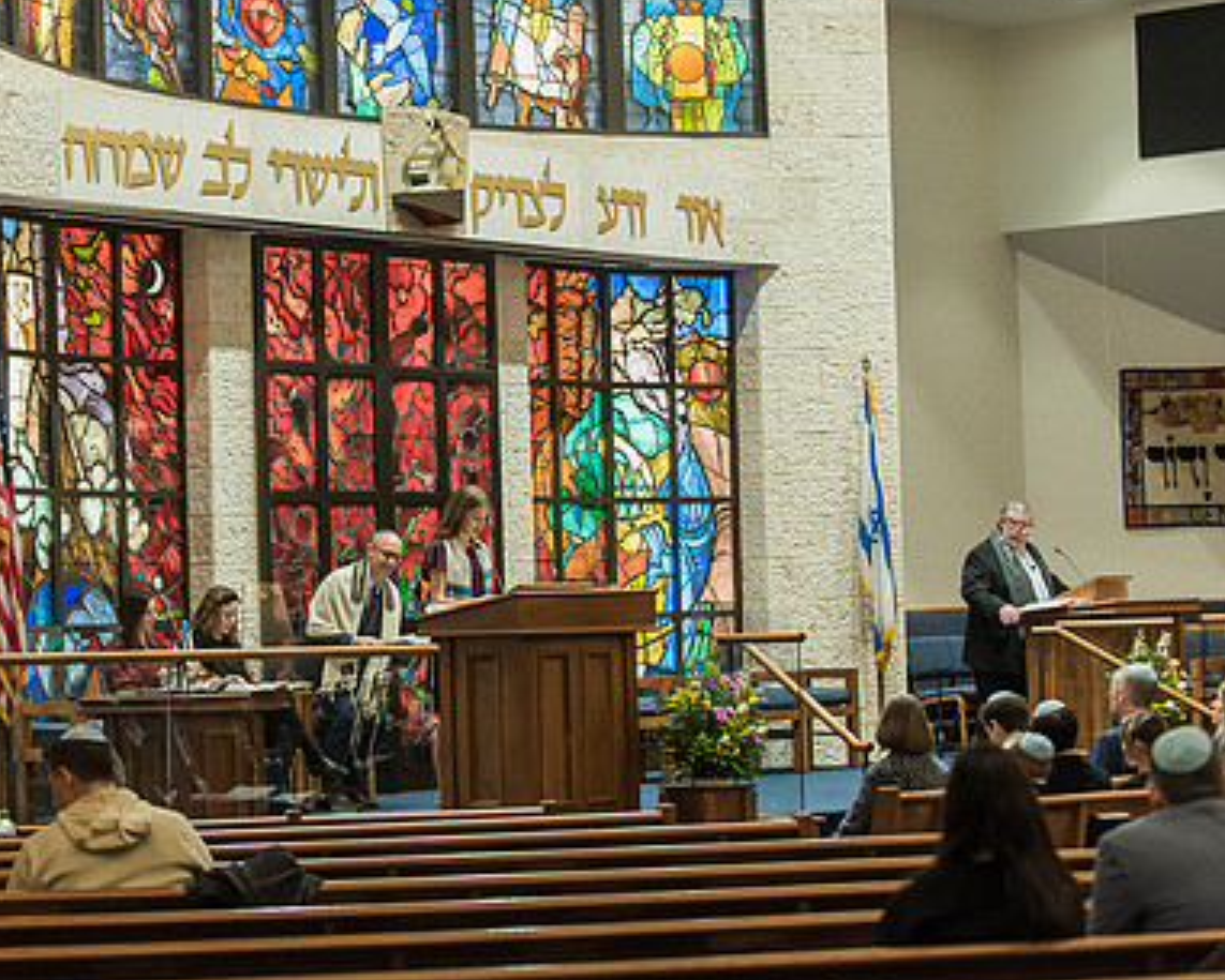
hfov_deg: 19.1
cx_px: 363
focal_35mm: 100
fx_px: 3626
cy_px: 368
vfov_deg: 15.4
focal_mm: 70
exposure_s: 1/125
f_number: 2.8
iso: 1250
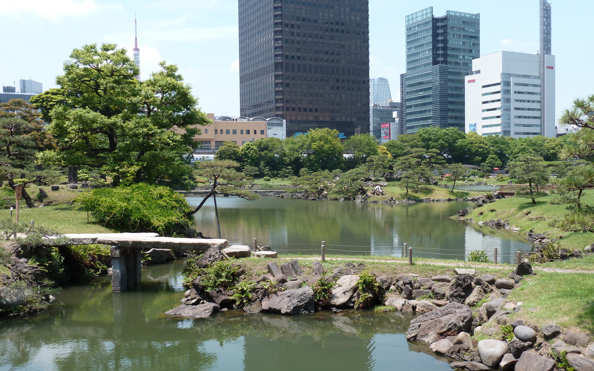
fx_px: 615
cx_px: 296
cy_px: 204
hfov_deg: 51.5
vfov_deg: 33.6
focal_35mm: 38
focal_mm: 5.7
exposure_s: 1/320
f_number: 4
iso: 80
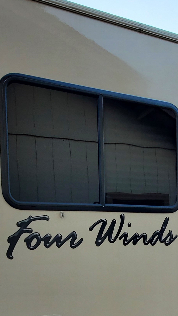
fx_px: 336
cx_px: 113
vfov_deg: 47.8
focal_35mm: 40
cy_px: 252
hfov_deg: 29.6
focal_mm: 1.8
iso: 50
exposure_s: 1/121
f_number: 2.2
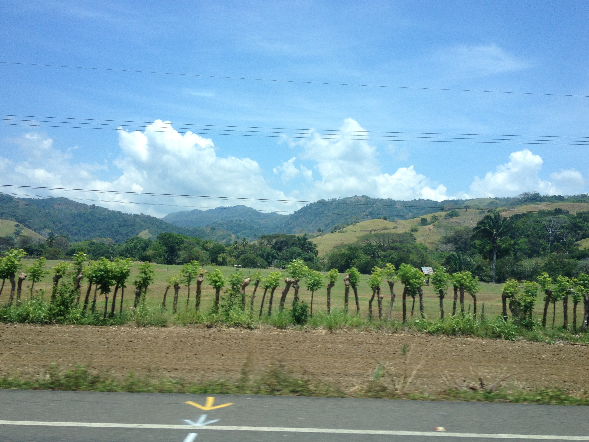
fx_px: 613
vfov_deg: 39.7
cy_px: 219
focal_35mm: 36
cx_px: 299
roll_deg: -3.1
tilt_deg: +0.5
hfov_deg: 51.4
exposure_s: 1/511
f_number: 2.4
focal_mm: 4.28
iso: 50
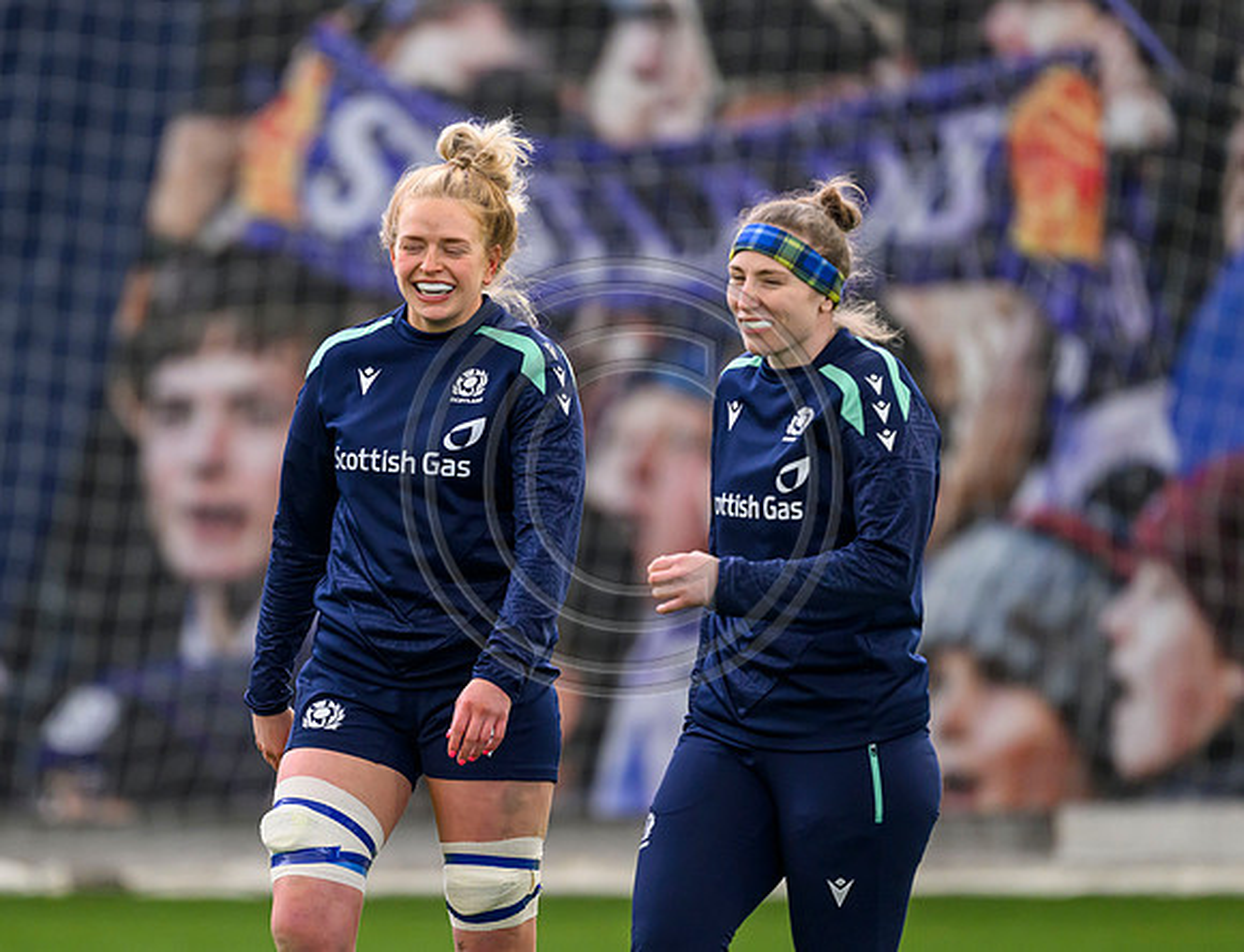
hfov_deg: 3.8
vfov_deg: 2.9
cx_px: 408
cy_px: 483
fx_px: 18590
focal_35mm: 513
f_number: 2.8
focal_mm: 400
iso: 3200
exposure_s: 1/1250
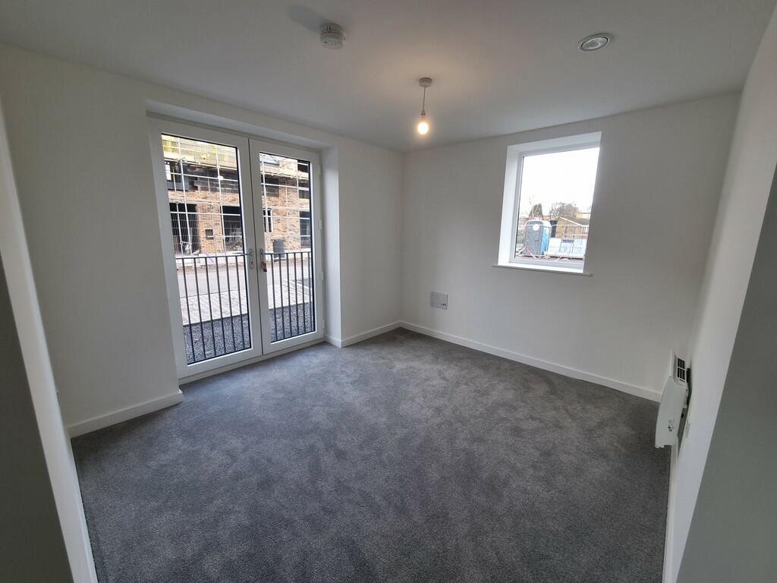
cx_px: 388
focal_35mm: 13
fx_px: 292
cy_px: 292
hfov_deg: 106.2
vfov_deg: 89.9
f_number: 2.2
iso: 50
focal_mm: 2.2
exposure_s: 1/50
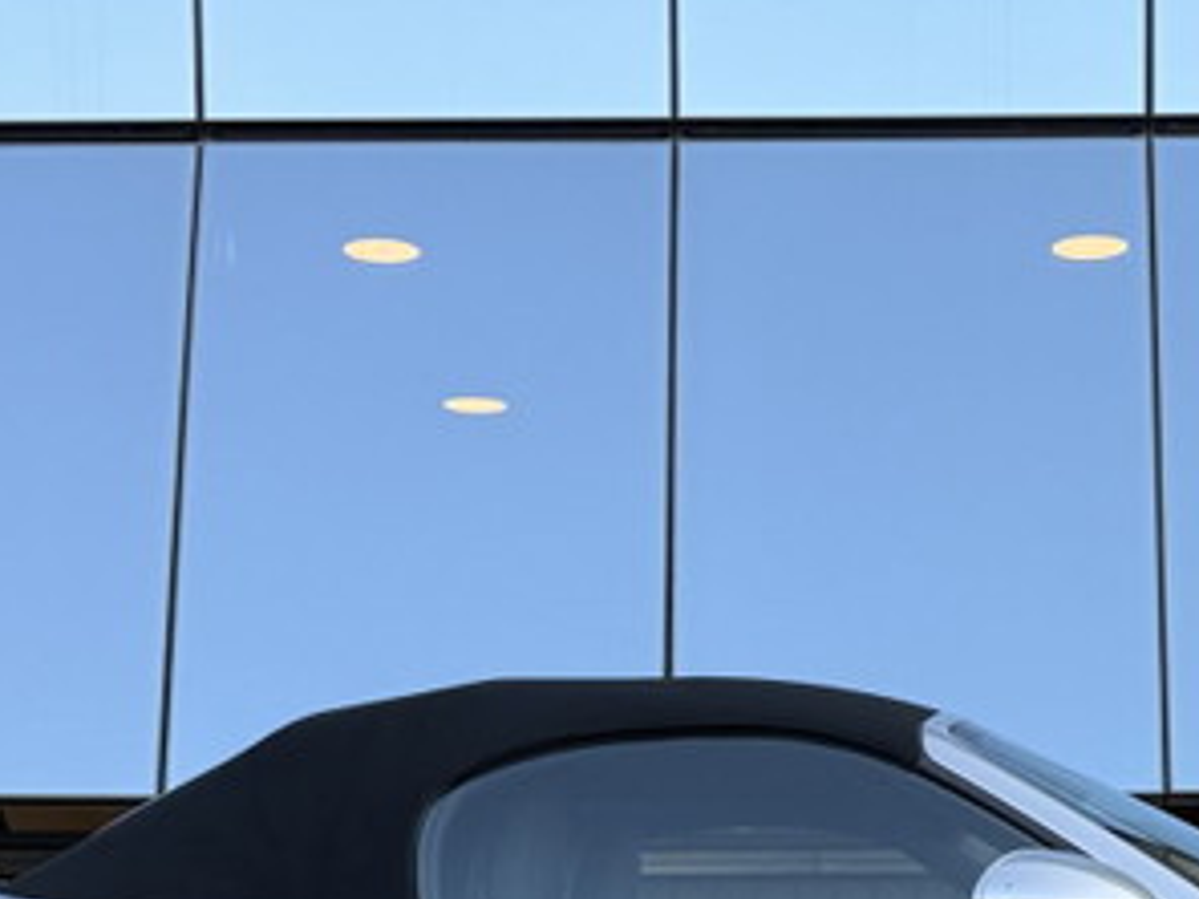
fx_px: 2875
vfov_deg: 16.6
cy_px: 1247
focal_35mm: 83
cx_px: 891
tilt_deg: -3.9
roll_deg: +0.4
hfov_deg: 23.3
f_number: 1.78
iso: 80
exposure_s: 1/426
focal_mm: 6.76
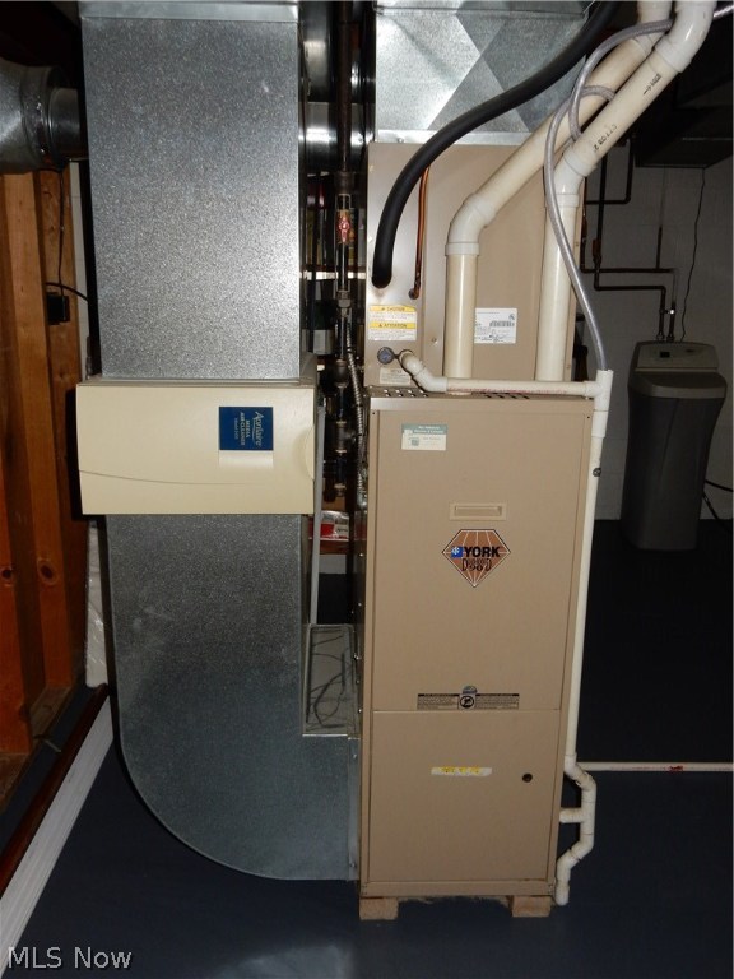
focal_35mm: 30
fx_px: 848
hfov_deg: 46.8
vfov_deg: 60.0
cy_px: 490
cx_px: 367
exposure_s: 1/30
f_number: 4
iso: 200
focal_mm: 5.4
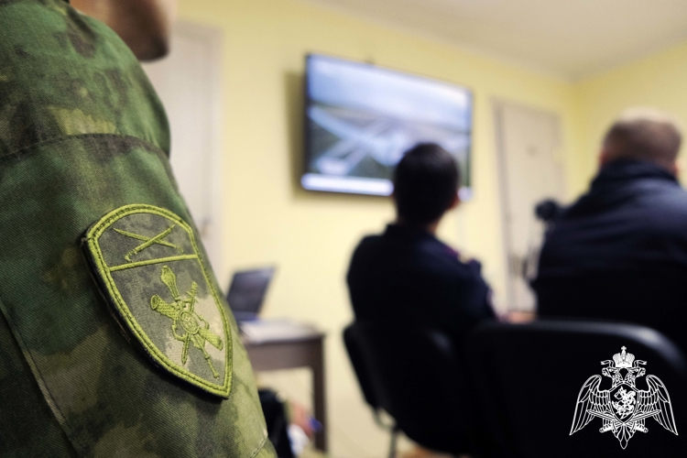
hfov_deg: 67.4
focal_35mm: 27
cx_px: 344
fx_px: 515
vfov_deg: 47.9
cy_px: 229
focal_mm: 18
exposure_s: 1/125
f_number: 2.8
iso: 1600
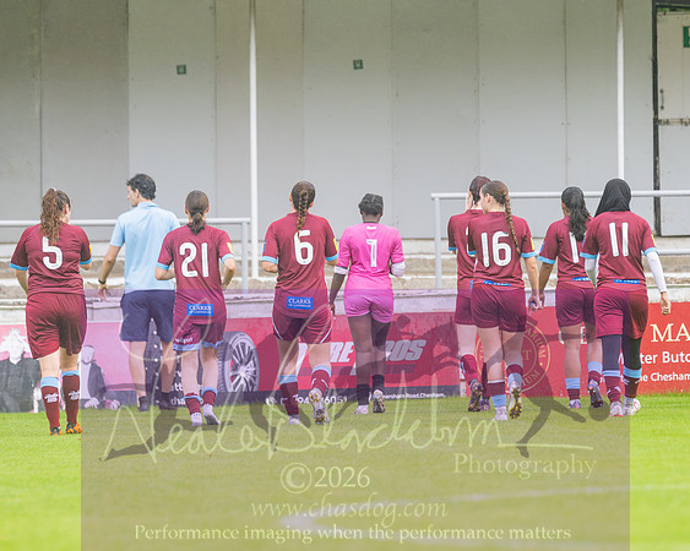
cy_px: 276
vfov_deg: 3.3
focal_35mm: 466
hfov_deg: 4.2
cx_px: 388
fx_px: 9506
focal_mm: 250
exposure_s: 1/1600
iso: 400
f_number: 2.8
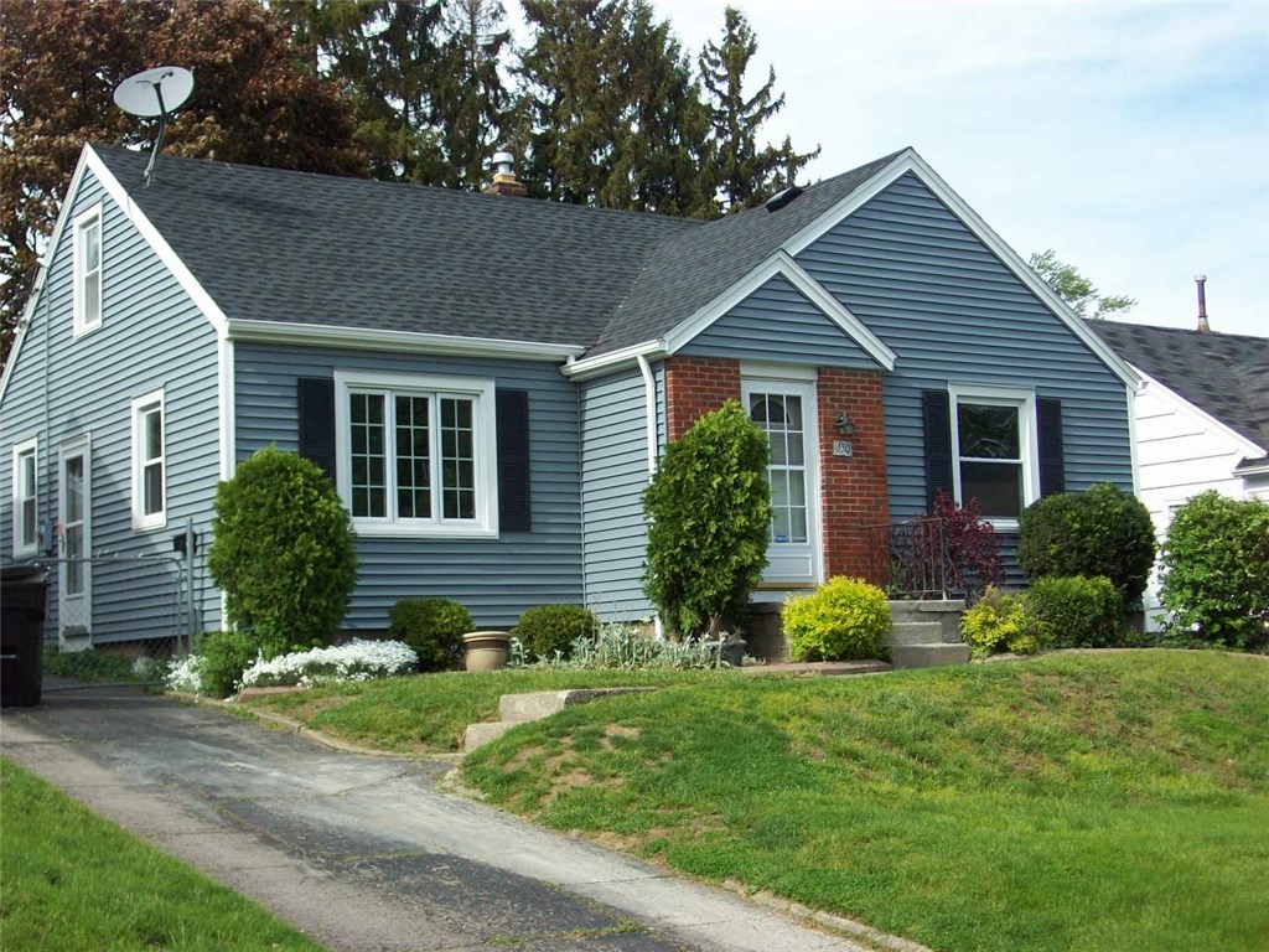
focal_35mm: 53
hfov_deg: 36.2
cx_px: 634
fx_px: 1943
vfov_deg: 27.5
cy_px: 476
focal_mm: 8.8
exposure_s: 1/409
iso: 80
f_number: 3.6
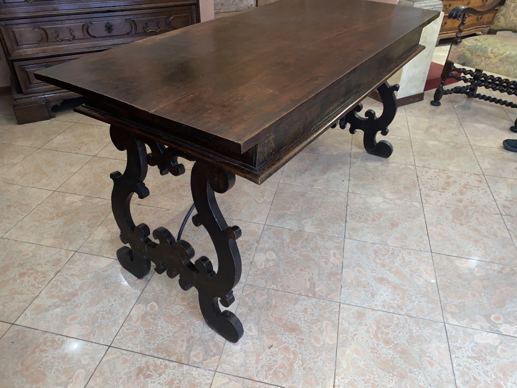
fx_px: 388
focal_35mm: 26
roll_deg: -1.2
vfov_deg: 53.1
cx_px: 258
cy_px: 194
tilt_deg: -36.4
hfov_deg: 67.3
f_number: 1.8
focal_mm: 4.25
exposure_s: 1/15
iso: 160
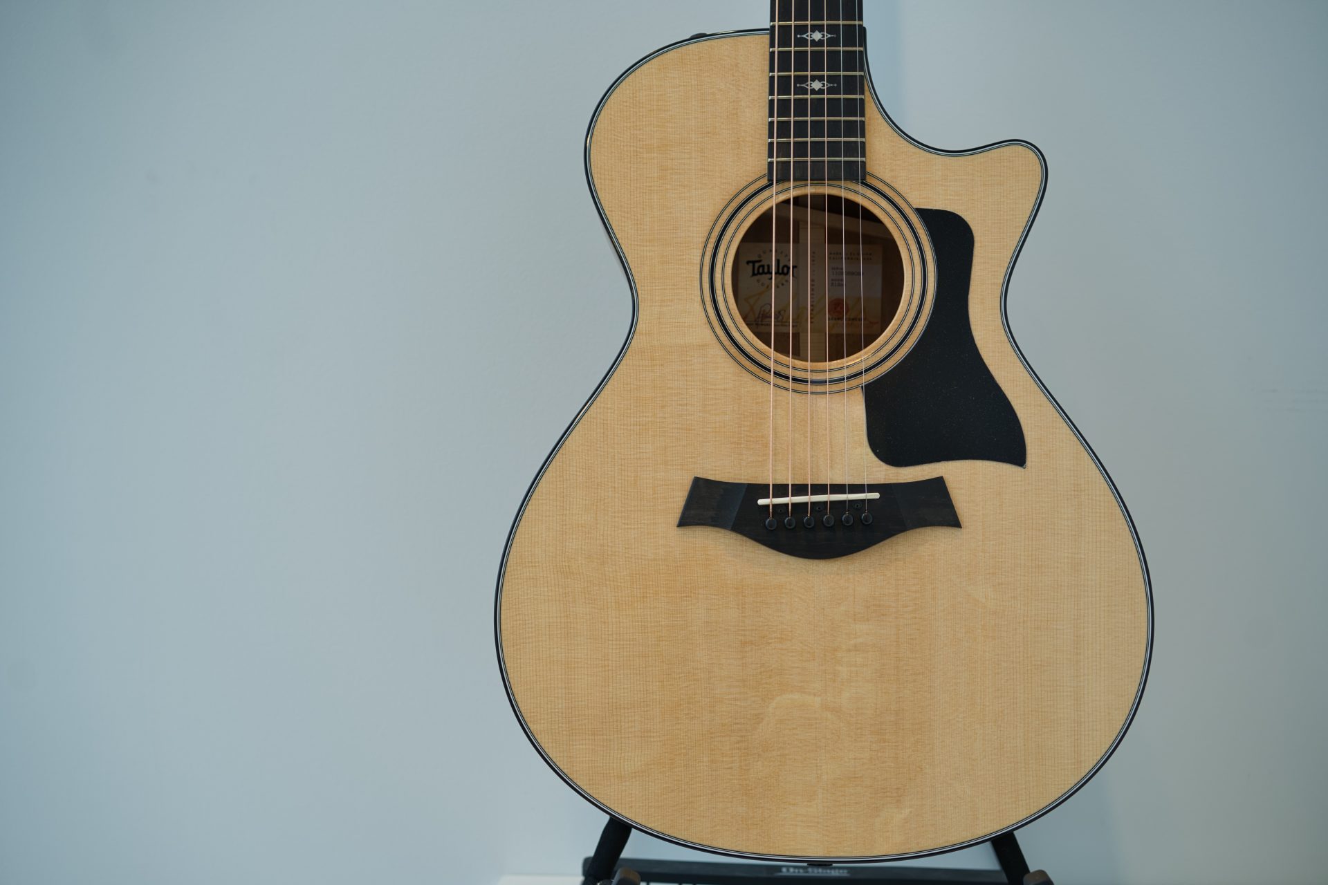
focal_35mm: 55
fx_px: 2029
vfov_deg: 24.6
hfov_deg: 36.2
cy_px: 442
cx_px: 664
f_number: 3.5
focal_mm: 55
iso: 100
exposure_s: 1/80
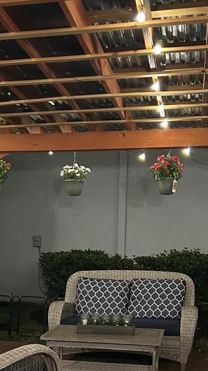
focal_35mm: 50
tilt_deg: -7.8
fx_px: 491
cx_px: 85
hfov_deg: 23.9
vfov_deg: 39.5
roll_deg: -0.9
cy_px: 302
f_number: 1.5
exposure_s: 1/30
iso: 800
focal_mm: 5.7
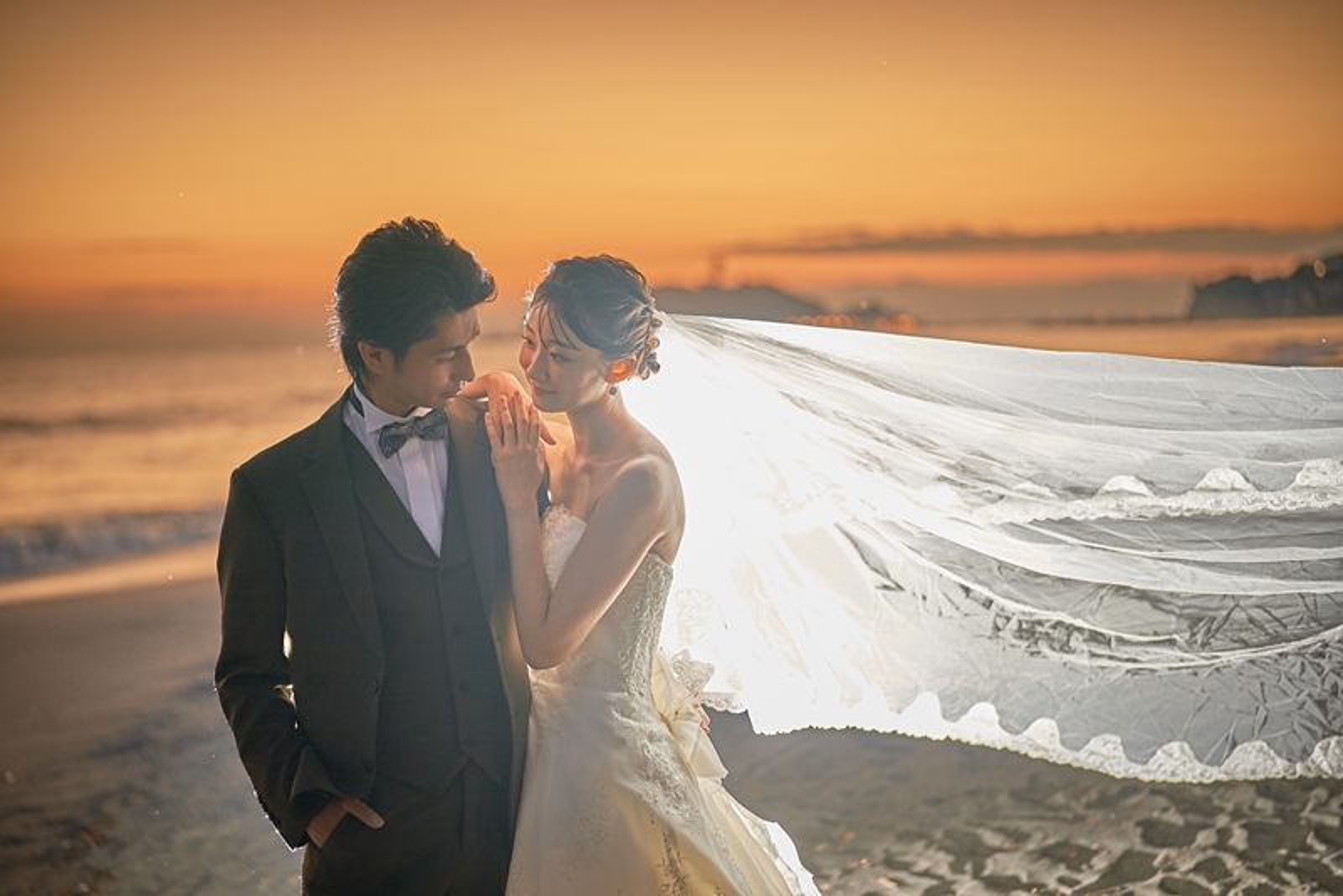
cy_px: 448
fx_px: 1866
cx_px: 672
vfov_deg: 27.0
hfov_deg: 39.6
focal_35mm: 50
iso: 80
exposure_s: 1/200
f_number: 1.4
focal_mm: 50
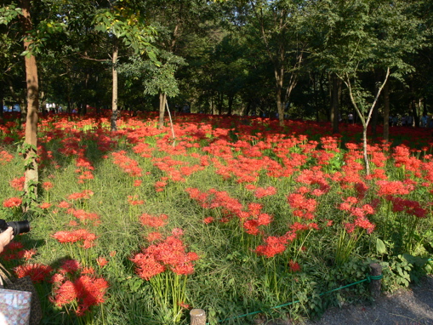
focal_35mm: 44
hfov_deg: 42.8
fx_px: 551
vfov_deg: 32.9
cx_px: 254
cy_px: 144
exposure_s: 1/125
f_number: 5.6
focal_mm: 7.4
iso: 80
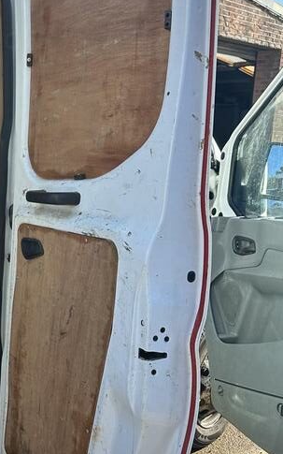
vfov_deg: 42.6
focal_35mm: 47
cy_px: 246
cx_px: -8
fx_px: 580
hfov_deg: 25.8
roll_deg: -1.2
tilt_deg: -11.2
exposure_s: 1/810
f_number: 1.78
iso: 80
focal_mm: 6.86
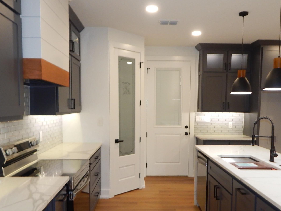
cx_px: 141
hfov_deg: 56.8
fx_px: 260
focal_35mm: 32
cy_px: 129
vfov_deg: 43.9
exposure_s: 1/30
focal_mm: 4
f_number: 3
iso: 160
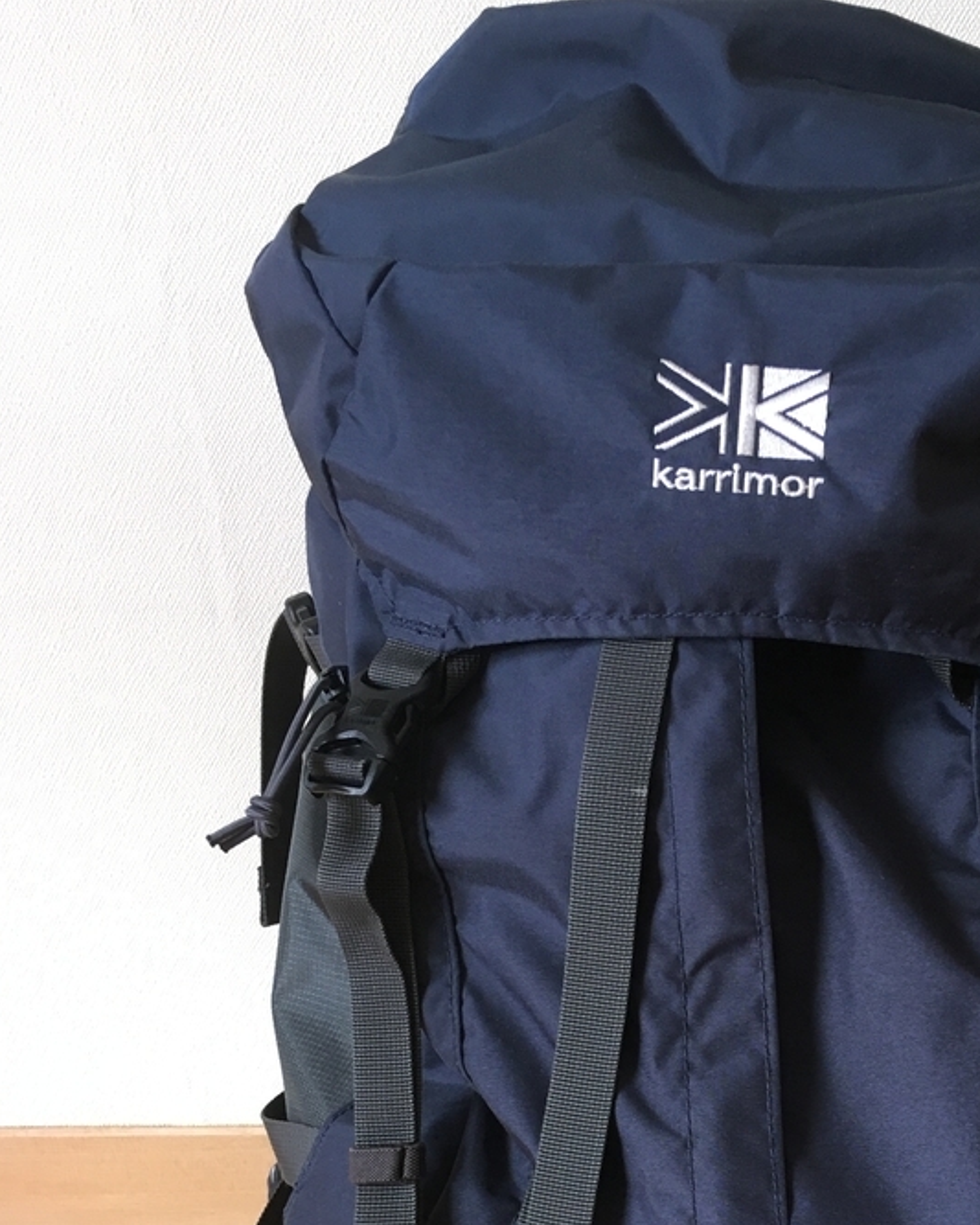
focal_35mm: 51
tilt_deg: -29.2
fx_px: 1849
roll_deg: +2.1
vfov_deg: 35.3
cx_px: 811
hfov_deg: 28.9
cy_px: 1001
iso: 80
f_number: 2.2
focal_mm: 4.15
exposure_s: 1/30
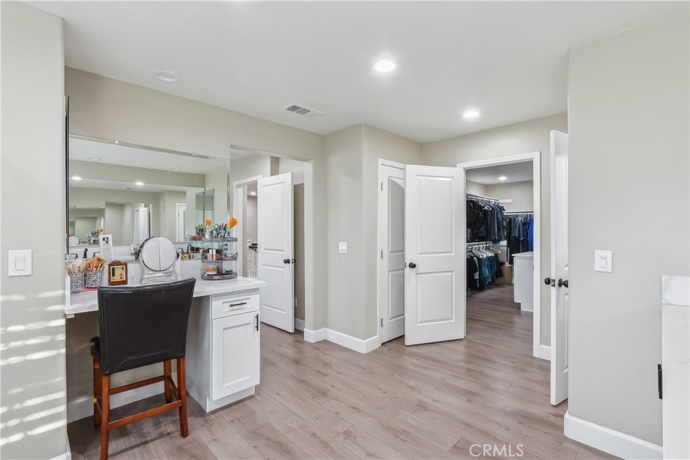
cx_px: 345
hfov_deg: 96.7
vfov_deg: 73.8
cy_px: 230
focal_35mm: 16
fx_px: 307
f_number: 22
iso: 100
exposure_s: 3.2
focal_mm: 16
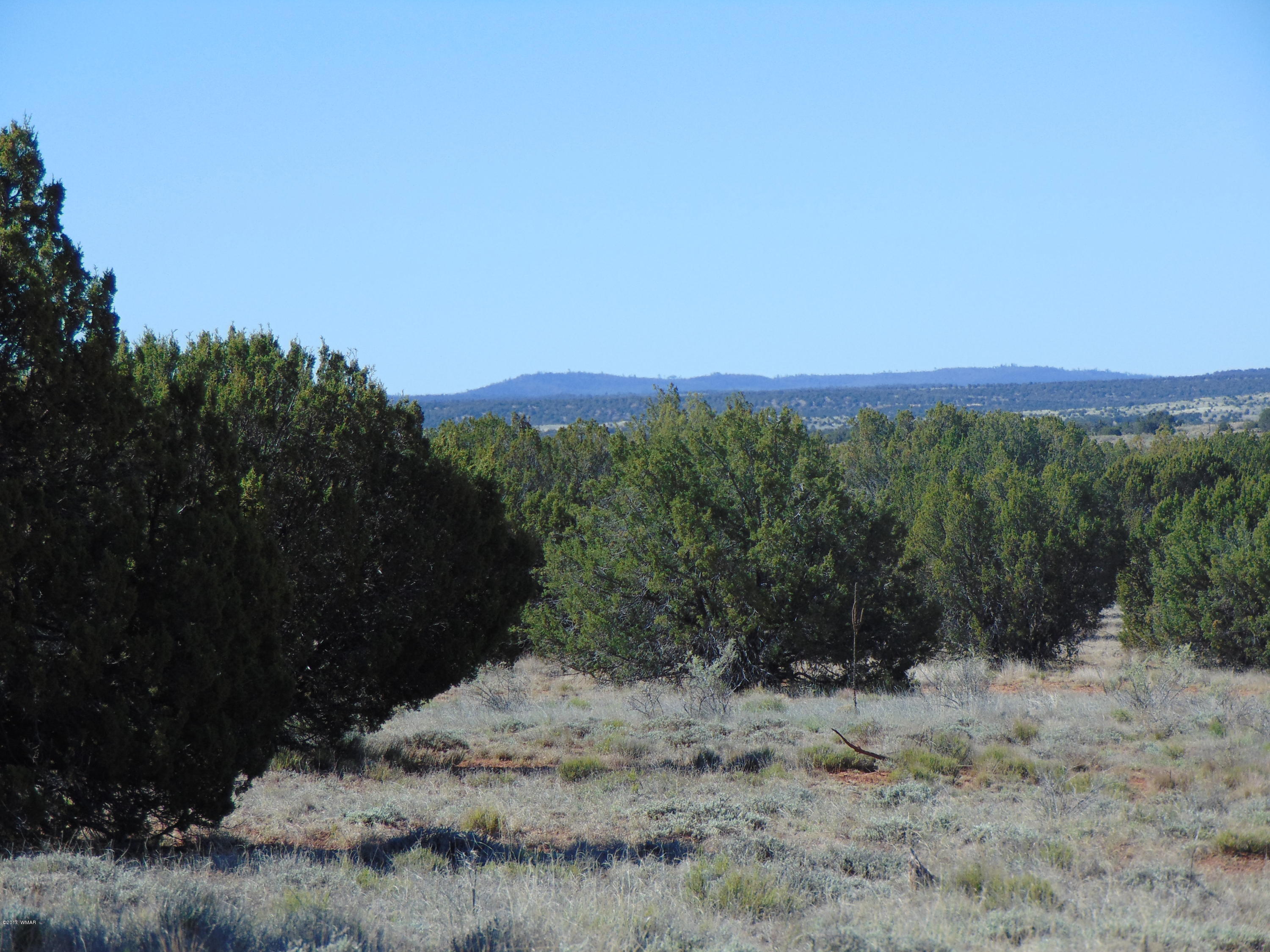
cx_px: 635
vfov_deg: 7.3
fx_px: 7448
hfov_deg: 9.7
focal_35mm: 203
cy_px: 476
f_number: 4.1
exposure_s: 1/500
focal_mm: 36.4
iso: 80
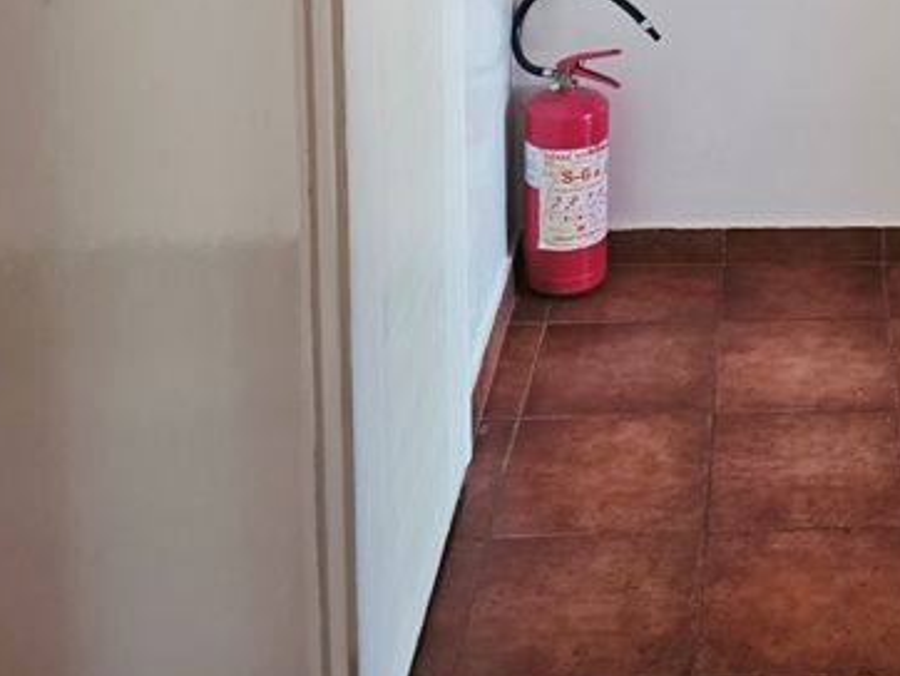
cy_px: -249
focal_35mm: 65
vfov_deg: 20.3
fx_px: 1691
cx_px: 890
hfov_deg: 28.1
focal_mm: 6.3
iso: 125
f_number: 1.7
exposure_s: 1/11
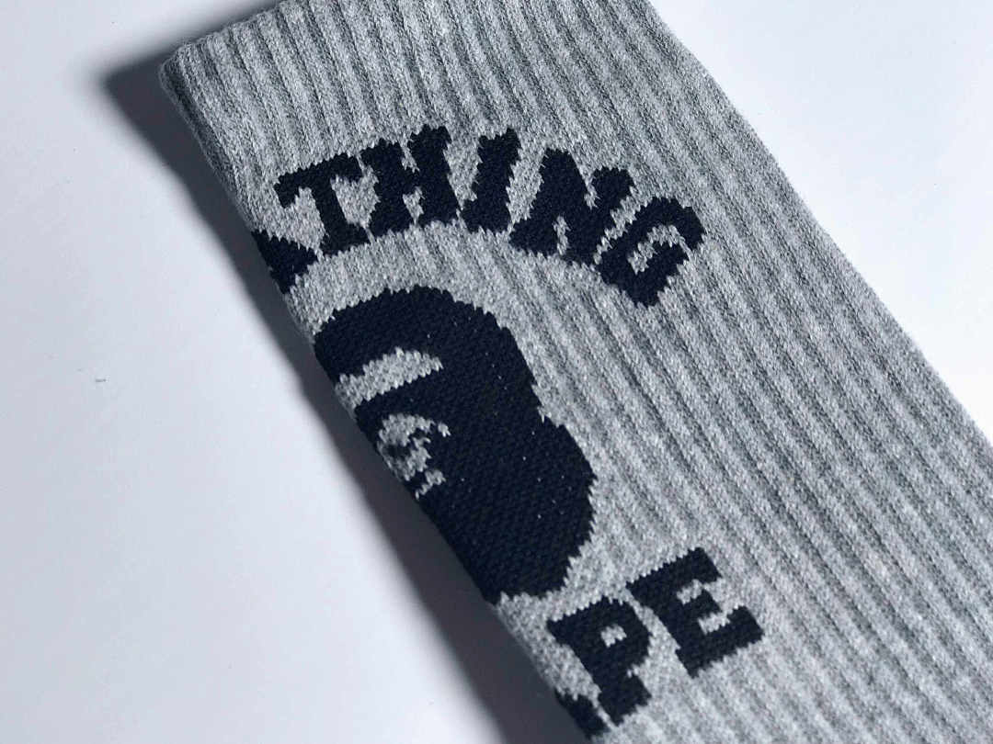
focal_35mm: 57
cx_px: 496
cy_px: 372
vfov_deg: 25.7
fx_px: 1635
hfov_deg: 33.8
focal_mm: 6.6
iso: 25
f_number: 2.8
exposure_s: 1/100
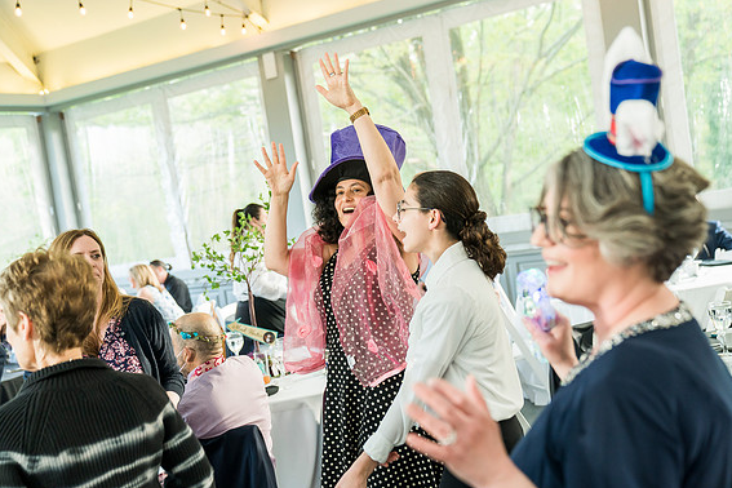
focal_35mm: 45
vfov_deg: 29.9
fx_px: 915
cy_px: 249
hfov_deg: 43.6
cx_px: 367
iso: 1250
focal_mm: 44
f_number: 3.2
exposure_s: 1/200
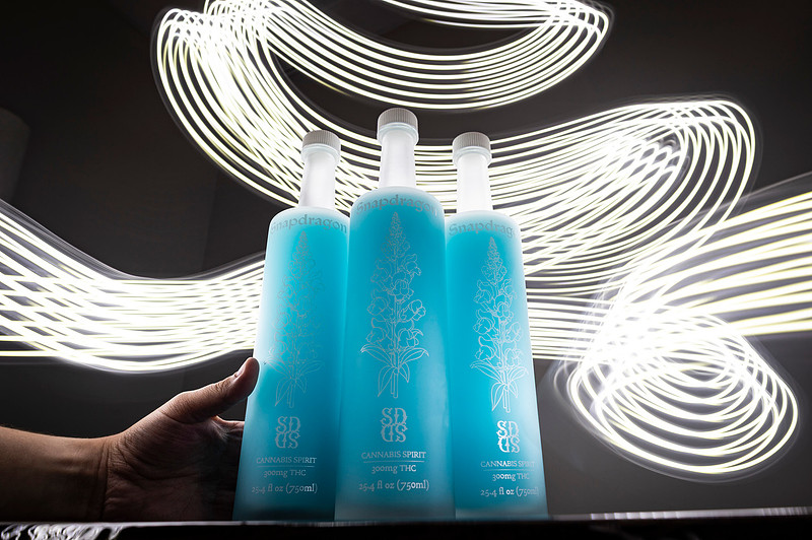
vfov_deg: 53.1
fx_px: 541
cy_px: 270
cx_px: 406
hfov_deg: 73.8
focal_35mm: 24
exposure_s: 8
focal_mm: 24
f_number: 13
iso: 200
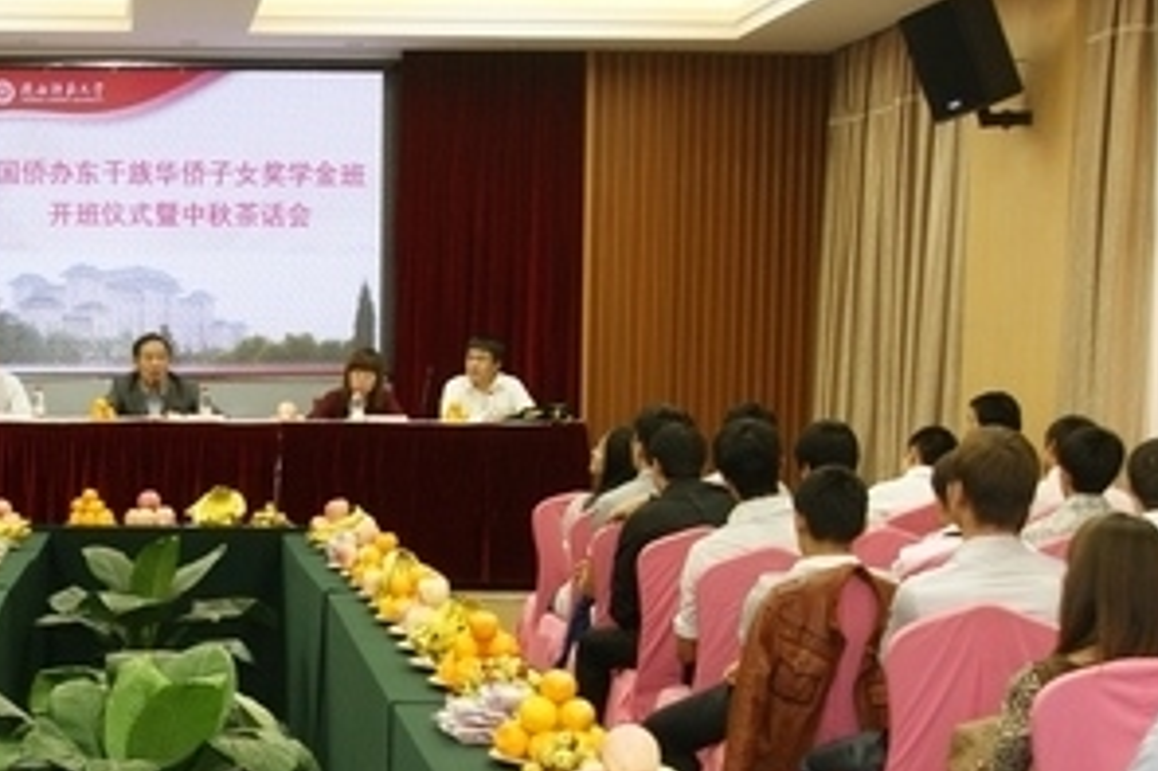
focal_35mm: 67
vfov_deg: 20.0
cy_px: 650
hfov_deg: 29.2
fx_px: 2154
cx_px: 192
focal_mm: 22
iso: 400
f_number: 4
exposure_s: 1/60
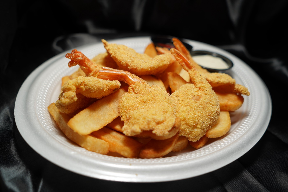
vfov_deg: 37.8
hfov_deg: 54.4
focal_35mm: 35
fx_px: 280
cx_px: 144
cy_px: 96
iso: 100
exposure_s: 1/250
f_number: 4
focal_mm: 35
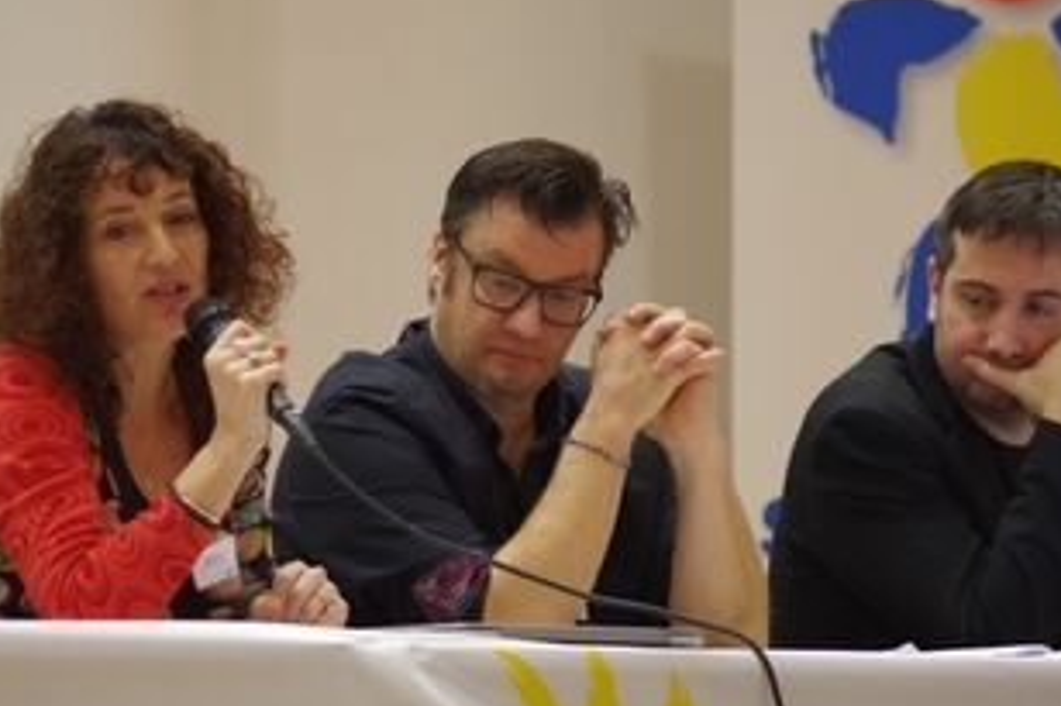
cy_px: 377
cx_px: 524
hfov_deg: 5.0
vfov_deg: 3.3
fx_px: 12253
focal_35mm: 416
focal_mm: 190
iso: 3200
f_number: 4.5
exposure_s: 1/30
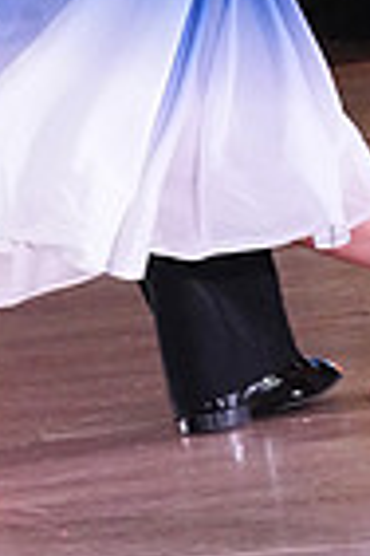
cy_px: -276
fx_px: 5719
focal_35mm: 371
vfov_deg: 5.5
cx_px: 41
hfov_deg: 3.7
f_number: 6.3
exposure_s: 1/400
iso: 8000
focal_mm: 90
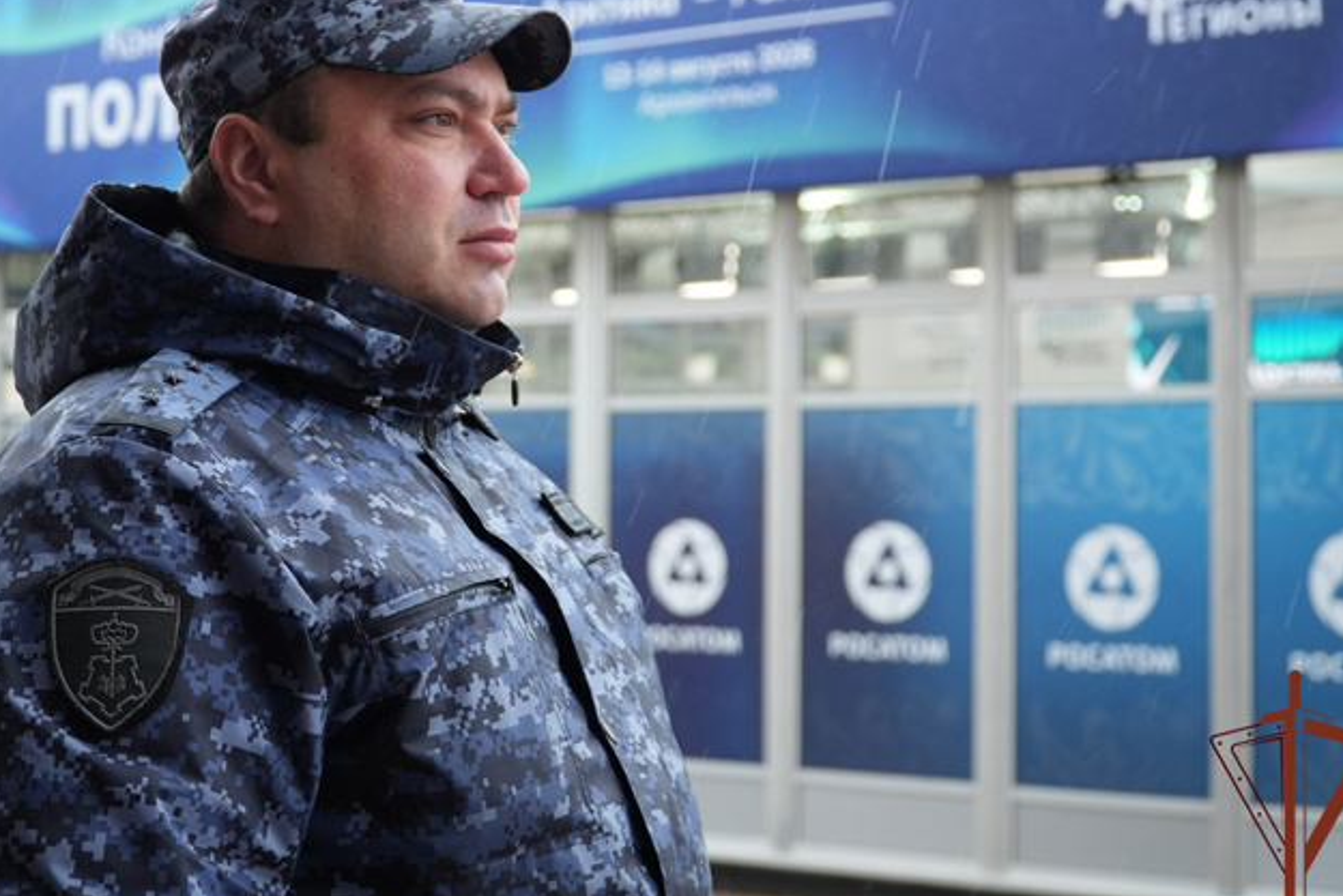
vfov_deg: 20.4
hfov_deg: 30.2
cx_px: 587
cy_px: 387
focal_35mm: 67
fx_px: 2485
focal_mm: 37
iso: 500
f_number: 4
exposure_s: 1/160
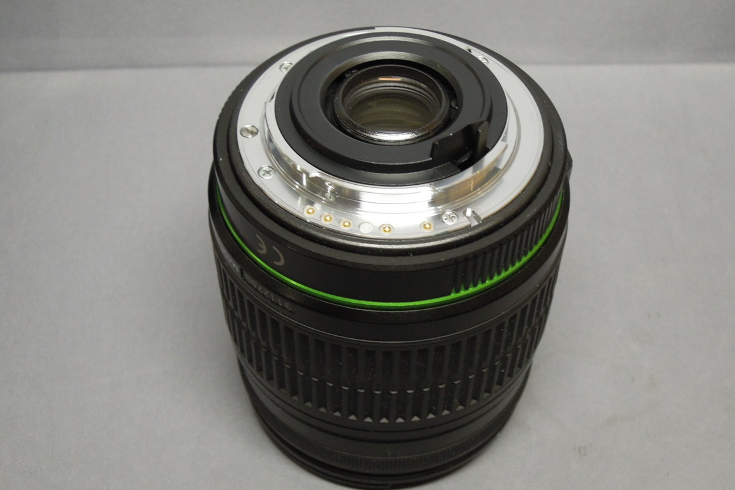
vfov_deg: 25.5
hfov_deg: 37.5
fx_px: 1082
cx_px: 371
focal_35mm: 53
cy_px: 277
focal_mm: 9
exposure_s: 1/50
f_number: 3.7
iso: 400
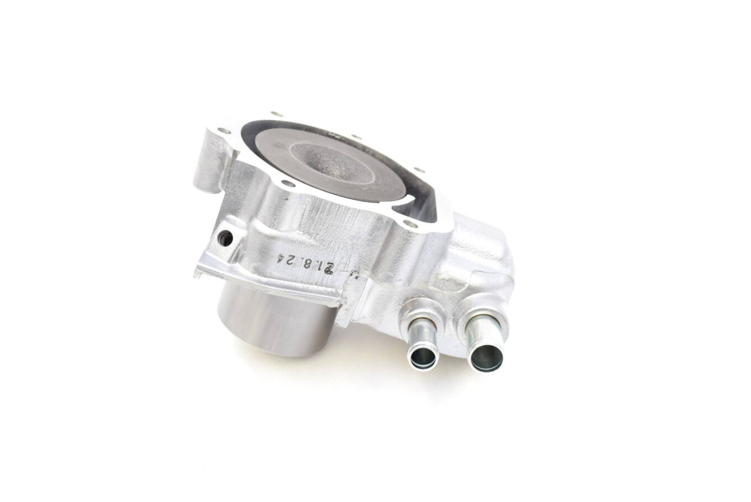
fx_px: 867
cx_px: 352
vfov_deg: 32.3
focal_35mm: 42
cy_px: 251
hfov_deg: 46.8
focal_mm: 25
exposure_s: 1/125
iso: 400
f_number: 5.6
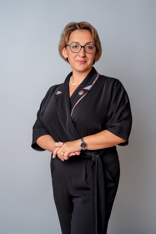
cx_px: 78
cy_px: 117
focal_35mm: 50
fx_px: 325
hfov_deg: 27.0
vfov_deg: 39.6
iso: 100
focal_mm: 50
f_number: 5.6
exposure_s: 1/100
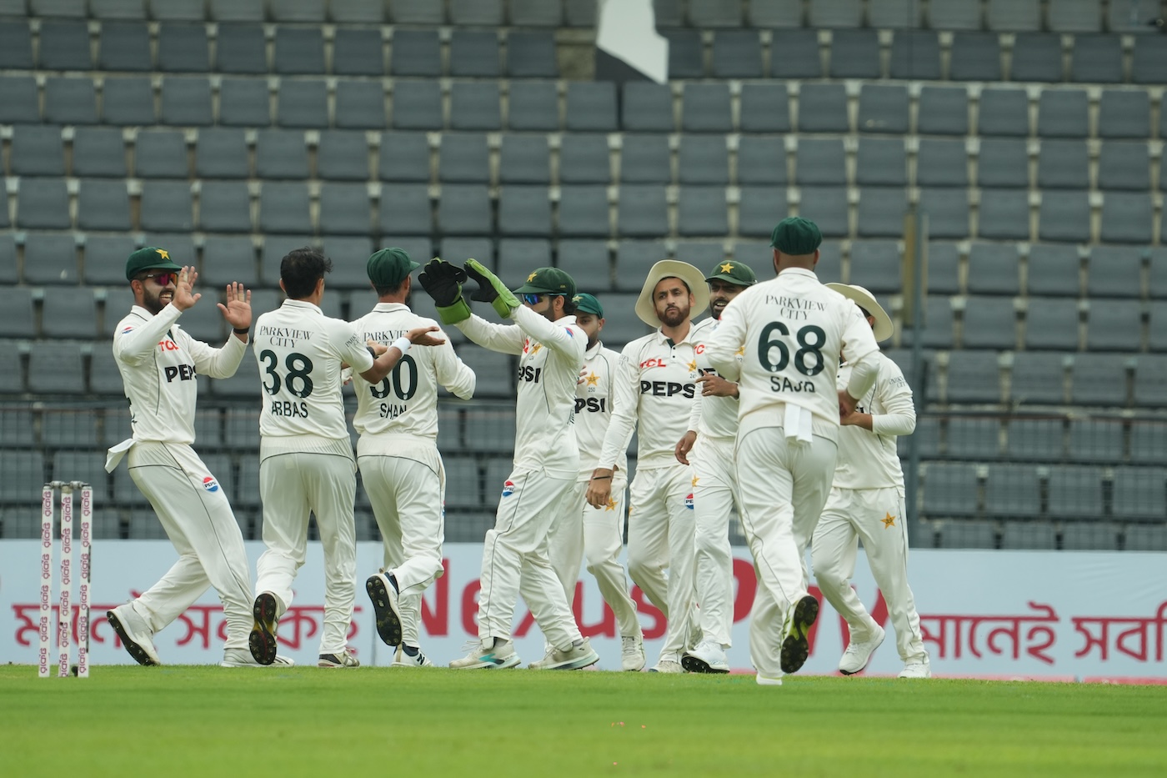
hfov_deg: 3.2
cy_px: 389
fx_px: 20905
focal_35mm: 645
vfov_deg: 2.1
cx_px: 584
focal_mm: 430
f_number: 6.3
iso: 500
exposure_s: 1/1600
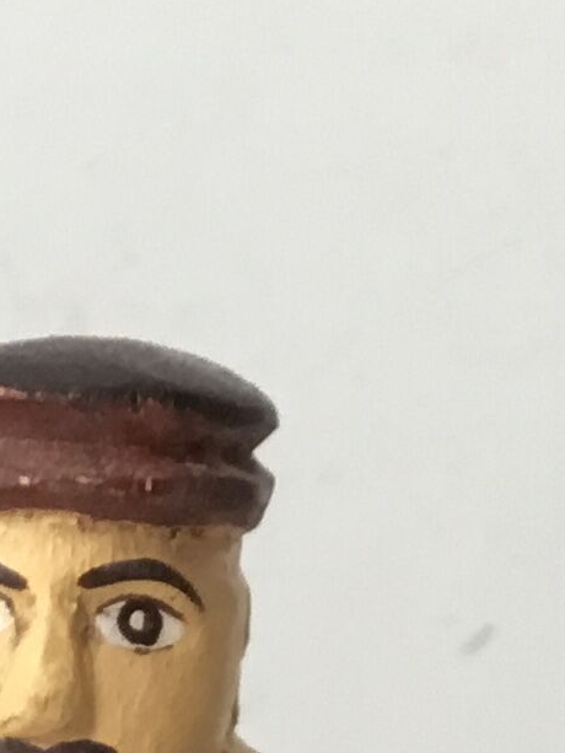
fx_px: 3590
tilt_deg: -13.7
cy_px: 1480
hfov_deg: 8.8
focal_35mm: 165
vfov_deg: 11.0
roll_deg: +0.3
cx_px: -192
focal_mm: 3.3
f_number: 2.4
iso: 40
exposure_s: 1/33
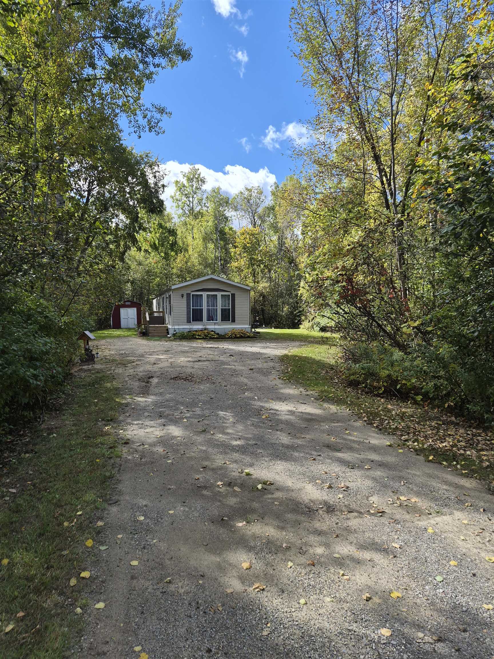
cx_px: 247
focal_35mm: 23
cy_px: 330
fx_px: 438
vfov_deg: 73.9
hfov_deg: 58.9
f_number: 1.8
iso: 80
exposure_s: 1/3632
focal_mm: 5.4
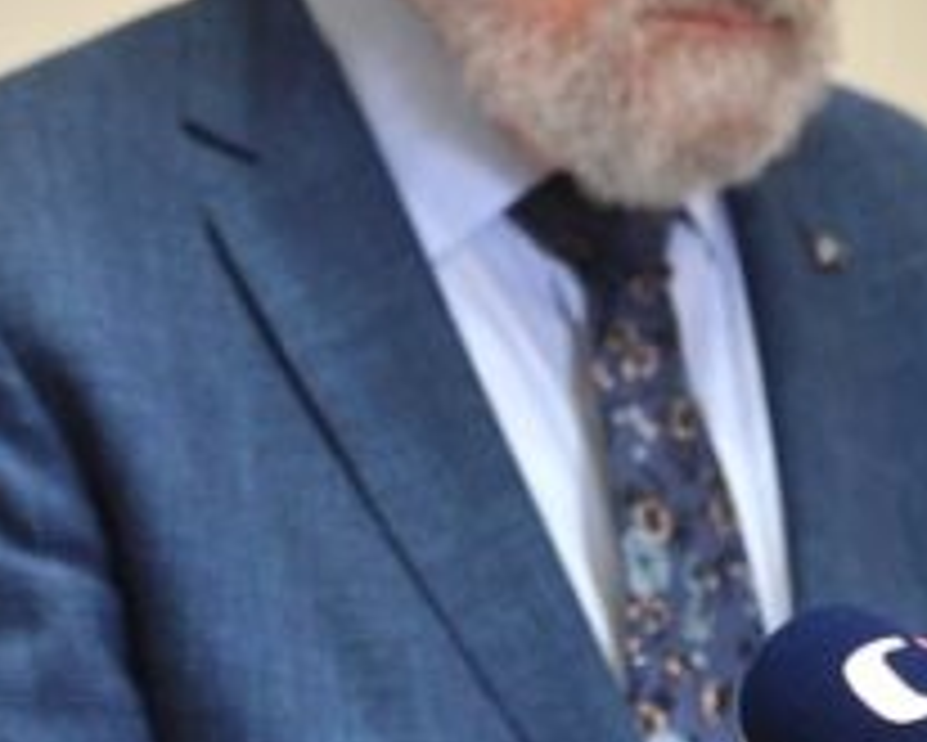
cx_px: -148
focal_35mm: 601
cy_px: 627
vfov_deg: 2.6
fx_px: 16497
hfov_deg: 3.2
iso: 1100
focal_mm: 110
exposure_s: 1/200
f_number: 3.2
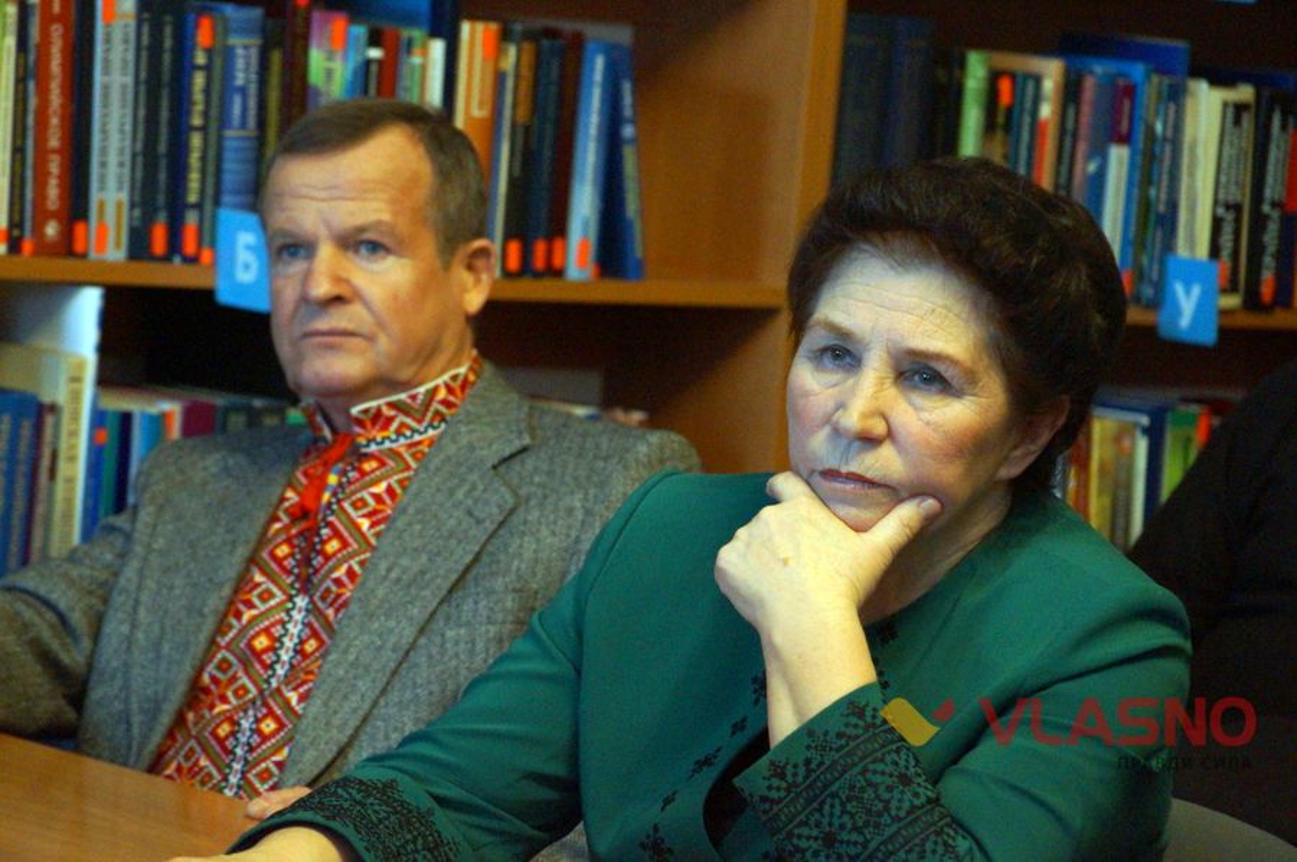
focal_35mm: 202
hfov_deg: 10.2
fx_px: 7288
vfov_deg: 6.8
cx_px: 648
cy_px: 431
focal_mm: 135
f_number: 5.6
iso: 3200
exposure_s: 1/60
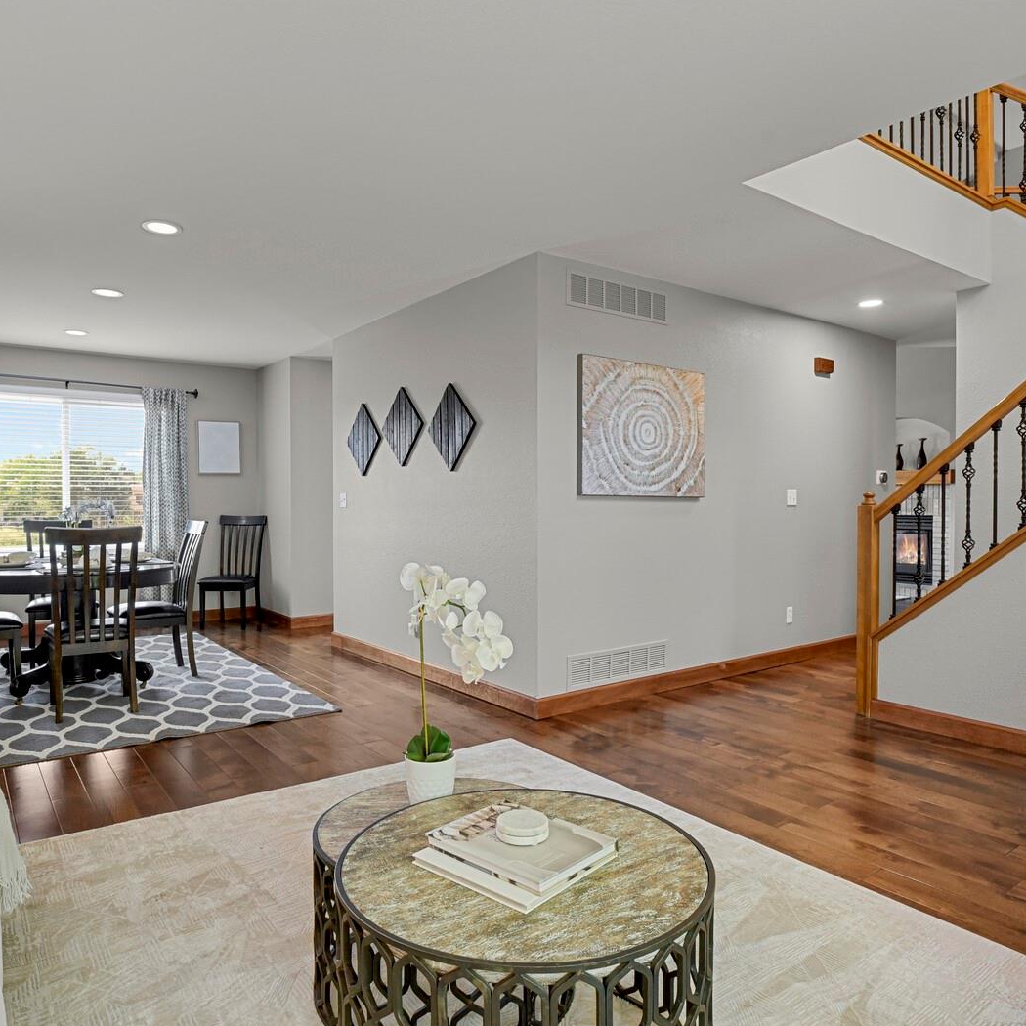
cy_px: 519
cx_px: 487
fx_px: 738
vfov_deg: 69.6
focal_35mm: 22
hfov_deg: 69.6
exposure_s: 1/20
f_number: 8
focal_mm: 17
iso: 12800
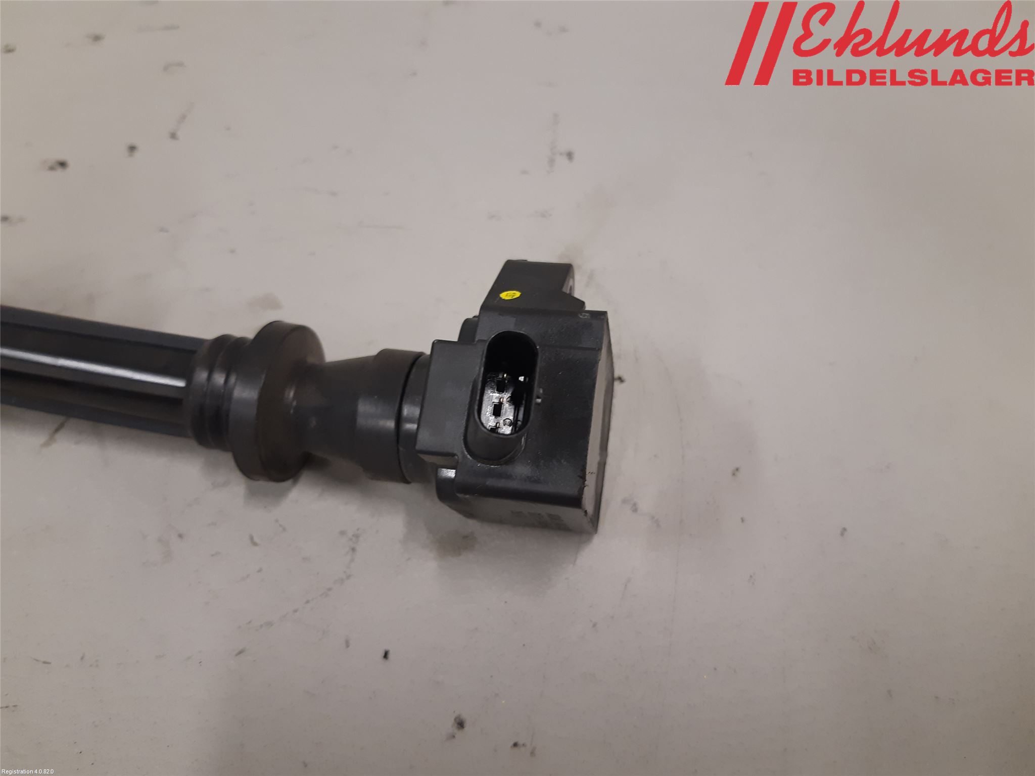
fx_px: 777
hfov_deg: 67.3
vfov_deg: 53.1
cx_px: 518
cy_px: 388
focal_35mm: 26
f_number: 1.7
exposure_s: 1/50
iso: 125
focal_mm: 3.93
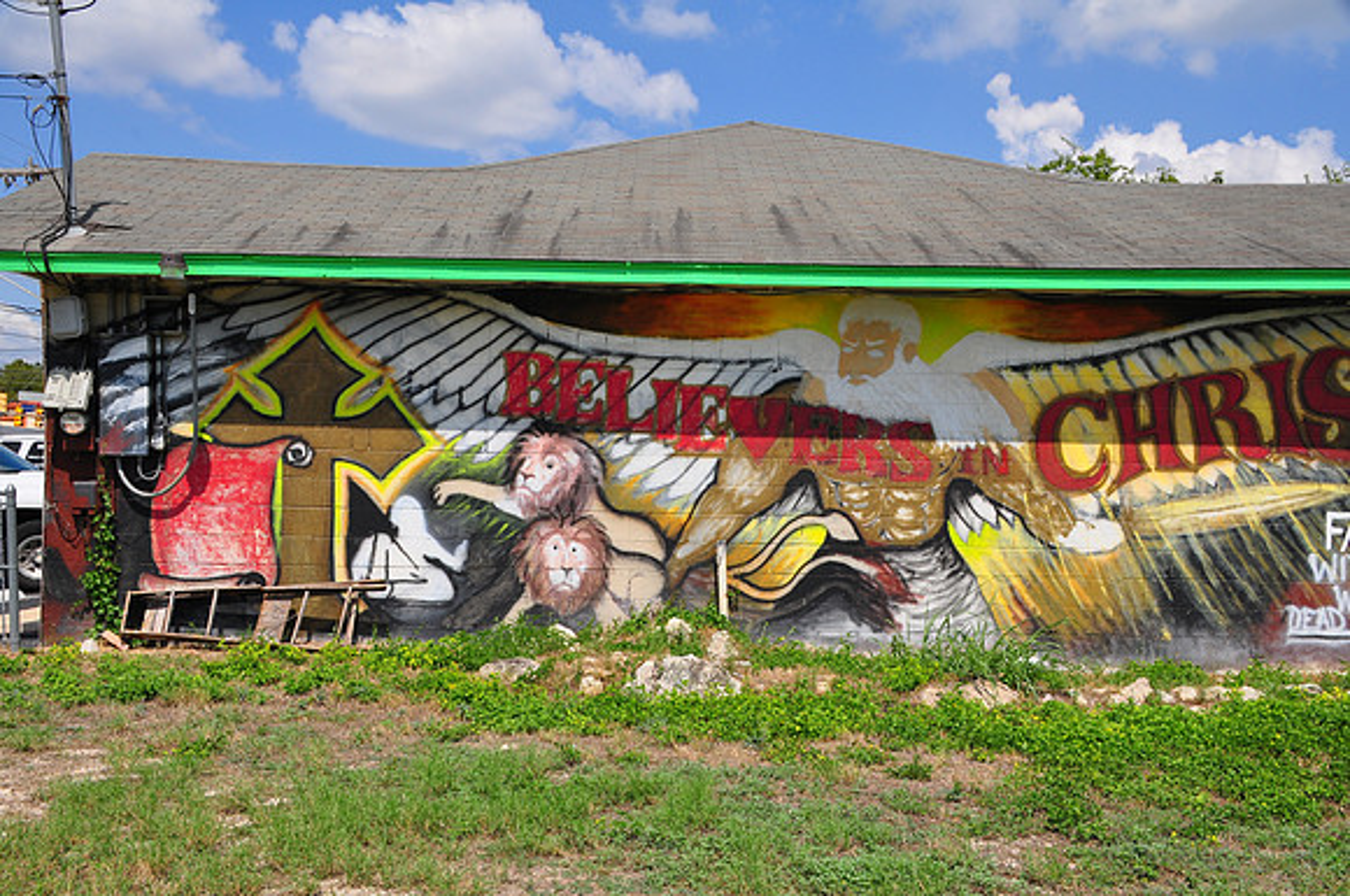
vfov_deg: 34.1
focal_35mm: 39
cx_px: 675
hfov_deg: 49.6
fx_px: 1460
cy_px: 448
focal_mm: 26
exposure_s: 1/160
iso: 200
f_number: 16
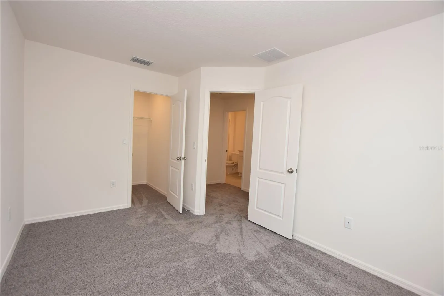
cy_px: 148
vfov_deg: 77.3
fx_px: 185
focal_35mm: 15
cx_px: 222
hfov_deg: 100.4
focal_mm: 10
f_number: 4.5
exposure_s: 1/80
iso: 200
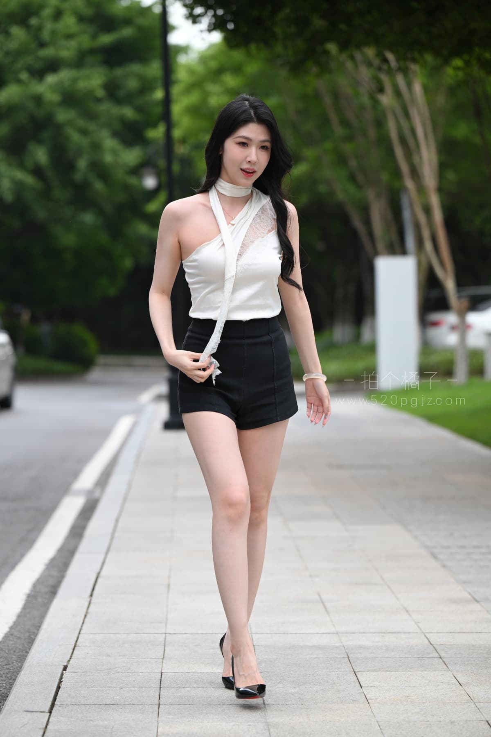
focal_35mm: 115
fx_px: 2353
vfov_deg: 17.8
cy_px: 368
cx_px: 246
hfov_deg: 11.9
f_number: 3.5
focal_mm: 115
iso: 640
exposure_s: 1/640
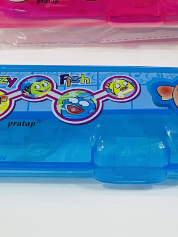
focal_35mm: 67
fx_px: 459
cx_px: 147
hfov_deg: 21.6
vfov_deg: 27.1
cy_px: -7
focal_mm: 5.1
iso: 200
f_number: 1.6
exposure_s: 1/50
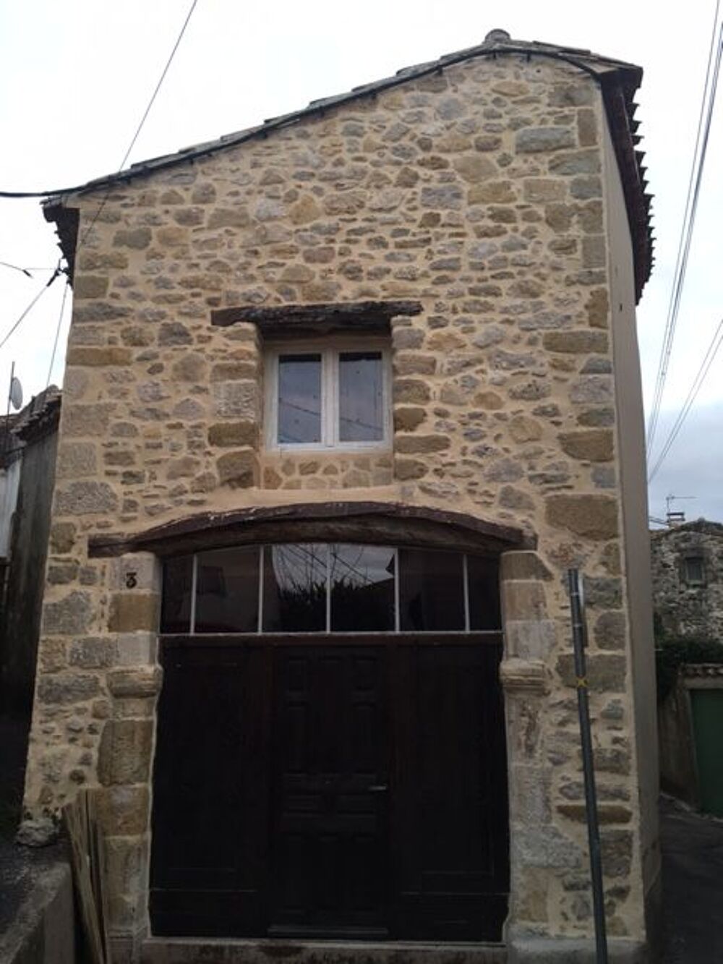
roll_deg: +1.4
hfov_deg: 48.2
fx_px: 807
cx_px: 362
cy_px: 482
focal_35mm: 29
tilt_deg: +16.5
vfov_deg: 61.7
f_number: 2.2
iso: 64
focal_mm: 4.15
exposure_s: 1/17
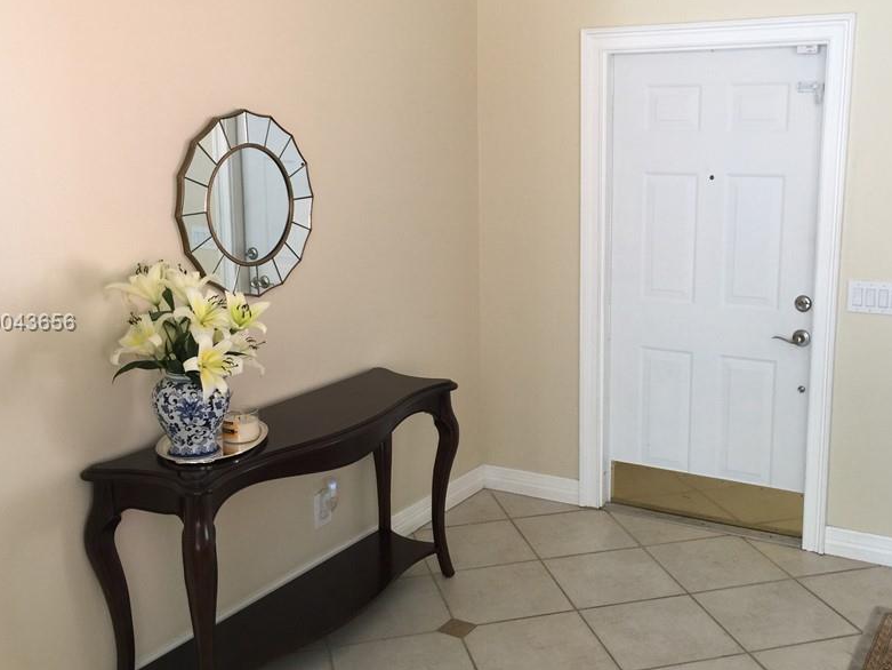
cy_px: 324
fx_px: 979
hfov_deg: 48.6
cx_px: 541
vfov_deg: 37.7
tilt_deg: -11.1
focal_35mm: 38
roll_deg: -0.7
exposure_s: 1/15
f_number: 2.2
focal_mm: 4.15
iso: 40
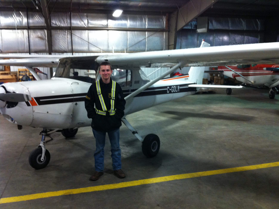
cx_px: 140
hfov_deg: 52.7
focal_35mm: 35
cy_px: 104
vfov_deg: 40.6
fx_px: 282
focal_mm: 3.85
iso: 200
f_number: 2.8
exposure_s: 1/15
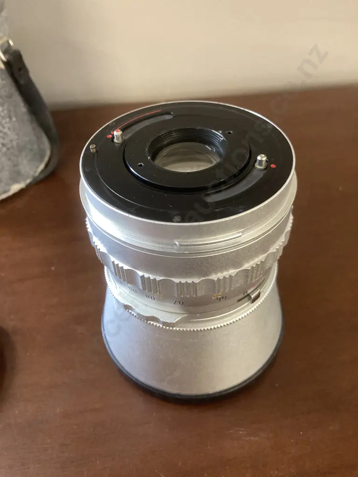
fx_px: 386
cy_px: 238
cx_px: 179
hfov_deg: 49.7
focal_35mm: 28
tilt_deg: -42.4
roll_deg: -0.5
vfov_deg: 63.4
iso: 250
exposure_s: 1/33
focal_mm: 3.99
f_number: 1.8
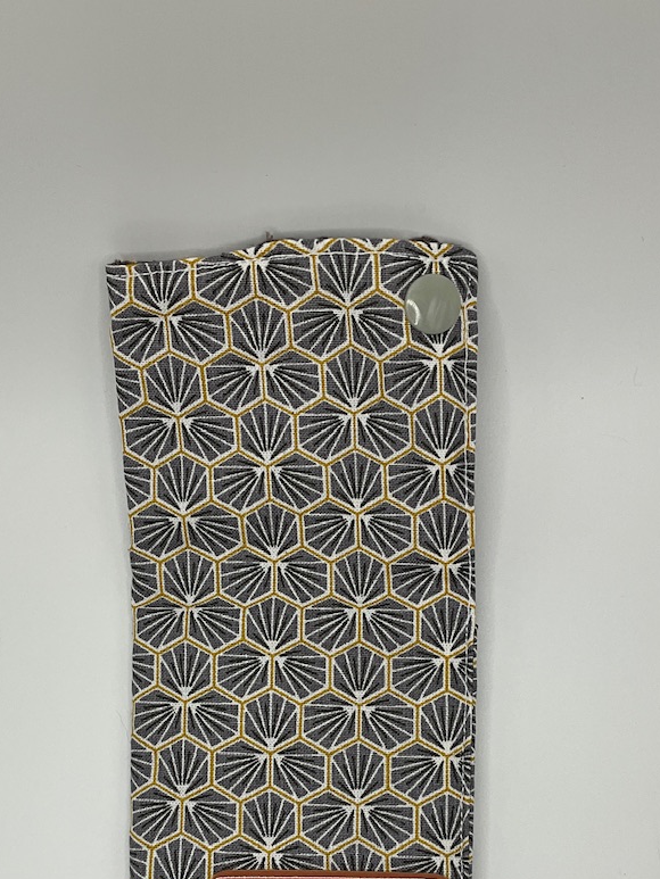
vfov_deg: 38.7
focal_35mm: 48
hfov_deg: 30.3
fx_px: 1220
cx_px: 356
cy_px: 655
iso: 25
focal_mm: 3
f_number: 1.8
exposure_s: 1/367
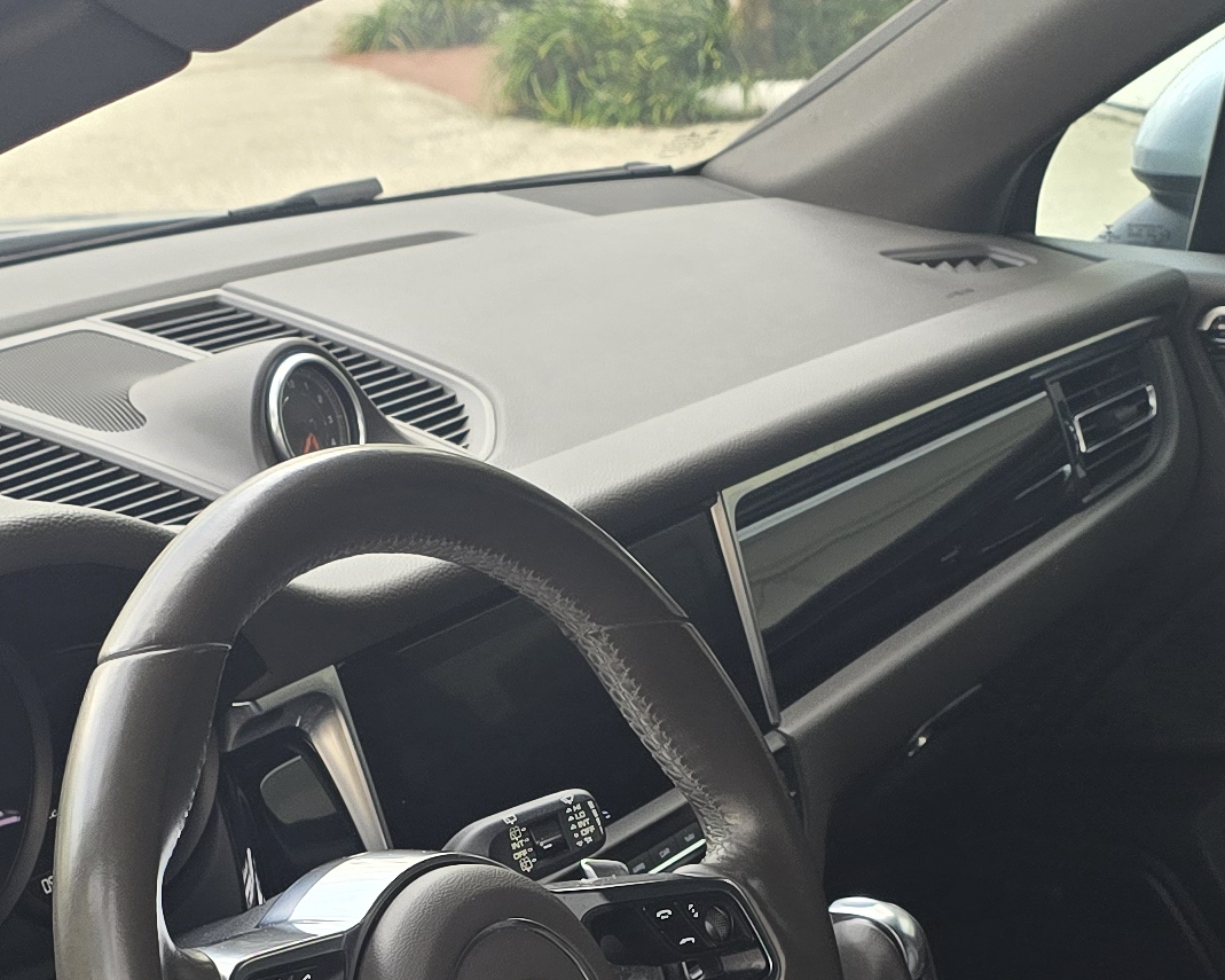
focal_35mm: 84
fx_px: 3045
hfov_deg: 22.7
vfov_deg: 17.4
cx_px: 709
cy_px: 1171
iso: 64
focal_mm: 6.3
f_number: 1.7
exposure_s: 1/180
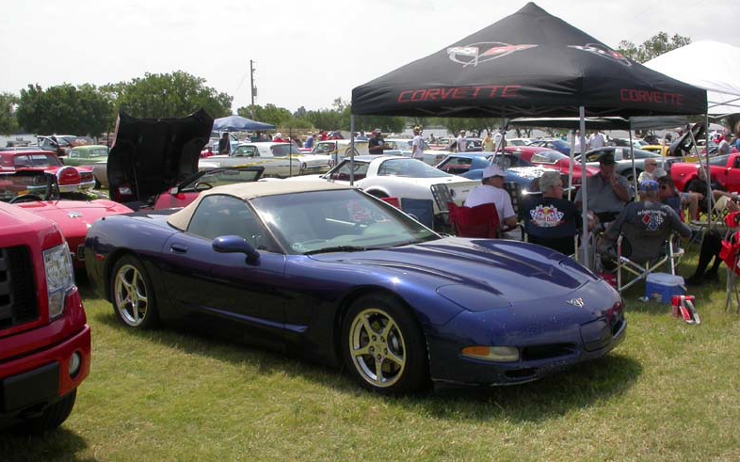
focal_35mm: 41
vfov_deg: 31.2
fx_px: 827
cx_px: 364
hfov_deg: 48.2
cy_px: 219
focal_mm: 7.85
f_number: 7.5
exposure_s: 1/307
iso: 100
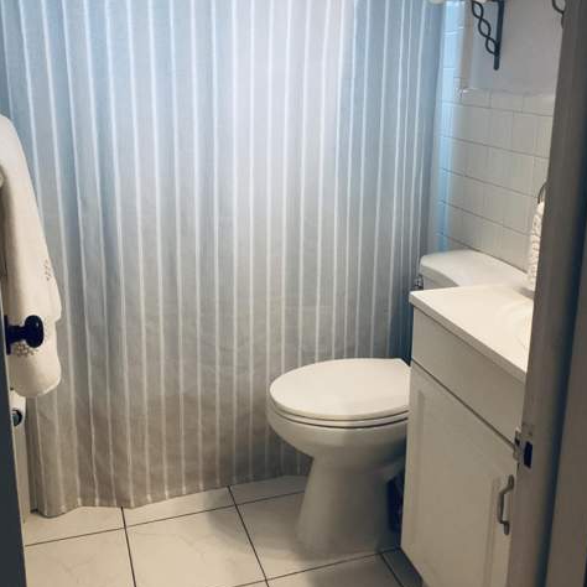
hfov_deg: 44.9
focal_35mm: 37
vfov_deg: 44.7
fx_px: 710
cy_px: 237
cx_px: 295
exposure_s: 1/60
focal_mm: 3.3
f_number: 2.4
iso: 200
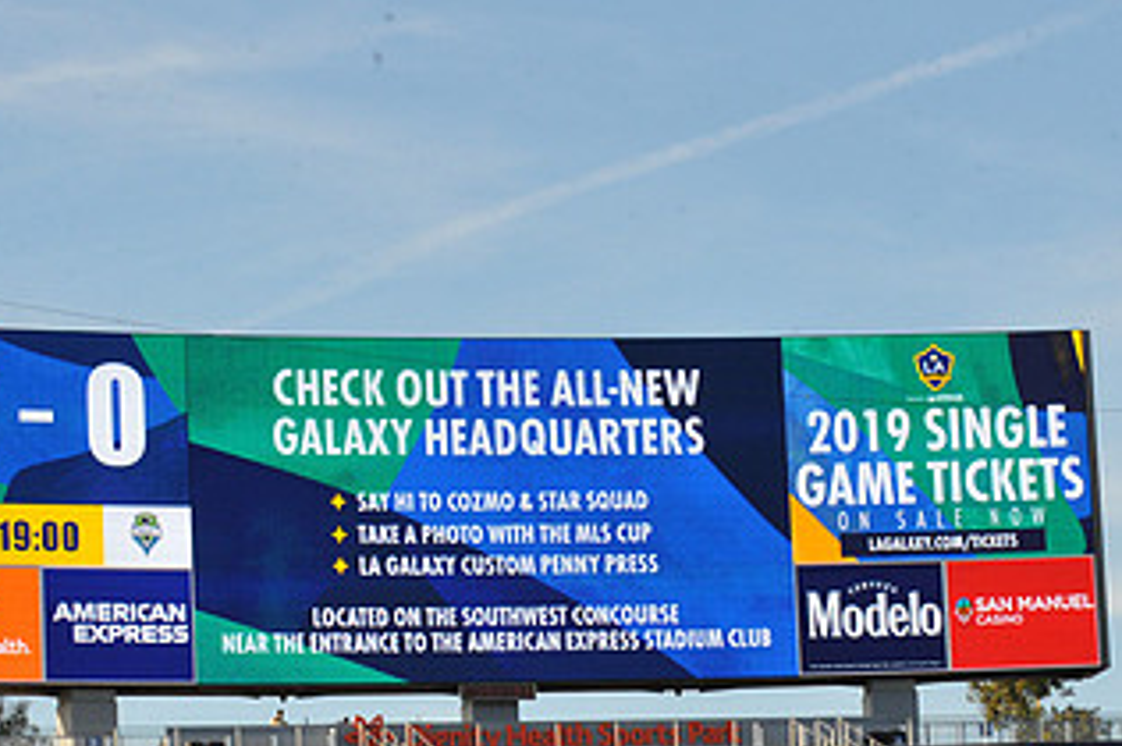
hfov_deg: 13.0
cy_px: 512
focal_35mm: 158
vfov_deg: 8.7
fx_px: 4919
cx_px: 465
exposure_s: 1/1000
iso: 1600
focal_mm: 86
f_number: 16
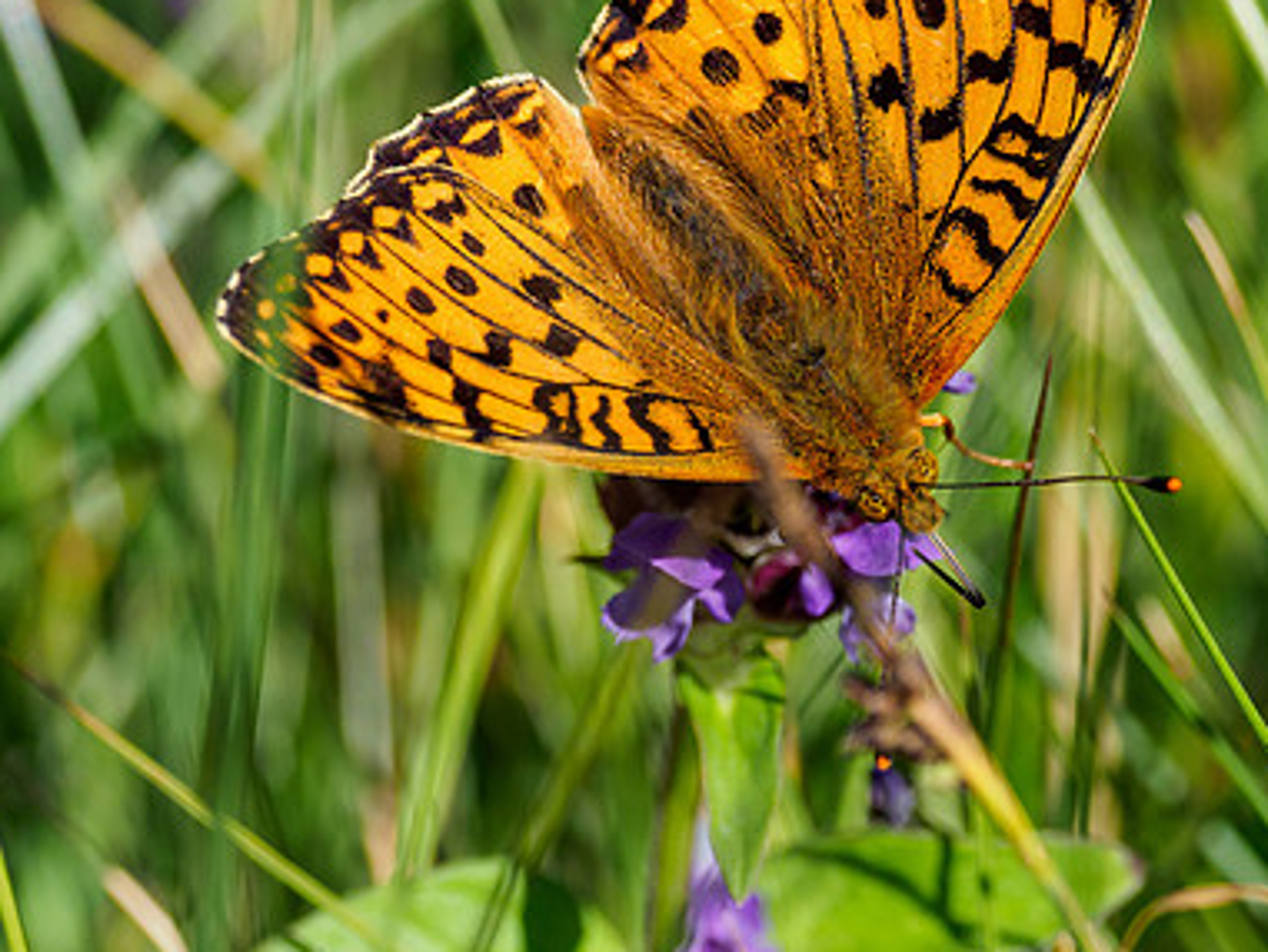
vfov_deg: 1.1
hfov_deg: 1.5
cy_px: 444
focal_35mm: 1354
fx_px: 49613
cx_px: 840
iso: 250
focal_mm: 300
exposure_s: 1/1250
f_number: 4.5
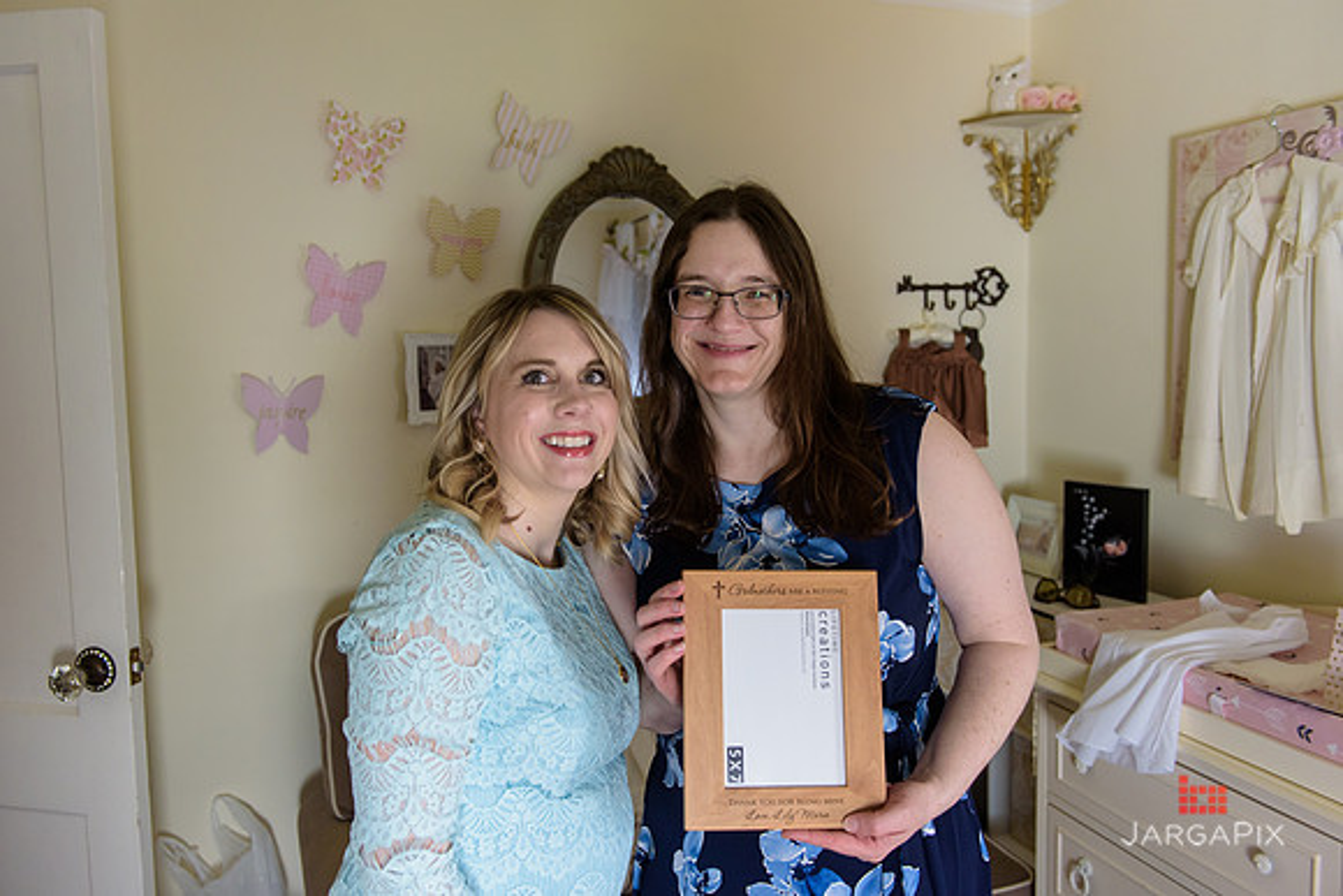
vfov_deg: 45.0
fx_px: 1082
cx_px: 672
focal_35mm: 29
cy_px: 448
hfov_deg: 63.6
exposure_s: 1/160
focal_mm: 29
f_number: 3.2
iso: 1600
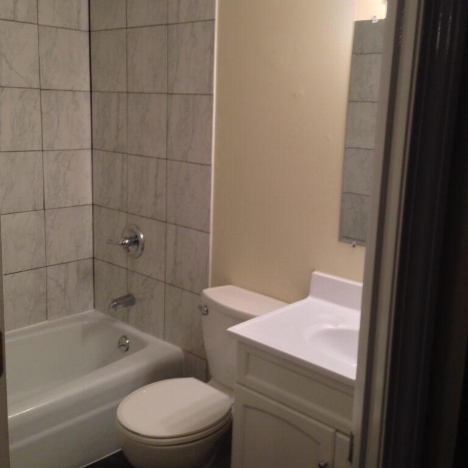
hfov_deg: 42.8
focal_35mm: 39
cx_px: 234
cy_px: 208
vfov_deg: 42.8
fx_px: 597
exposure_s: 1/20
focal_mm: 4.12
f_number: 2.4
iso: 64
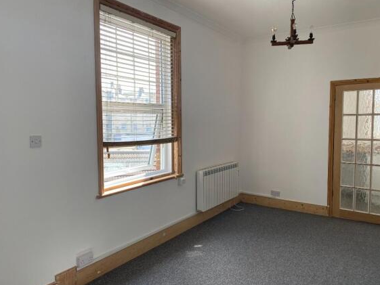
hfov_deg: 65.3
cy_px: 145
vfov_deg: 51.4
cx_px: 183
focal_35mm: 27
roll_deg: +0.2
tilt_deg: -4.4
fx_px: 296
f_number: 1.8
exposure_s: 1/165
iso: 32
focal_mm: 4.25
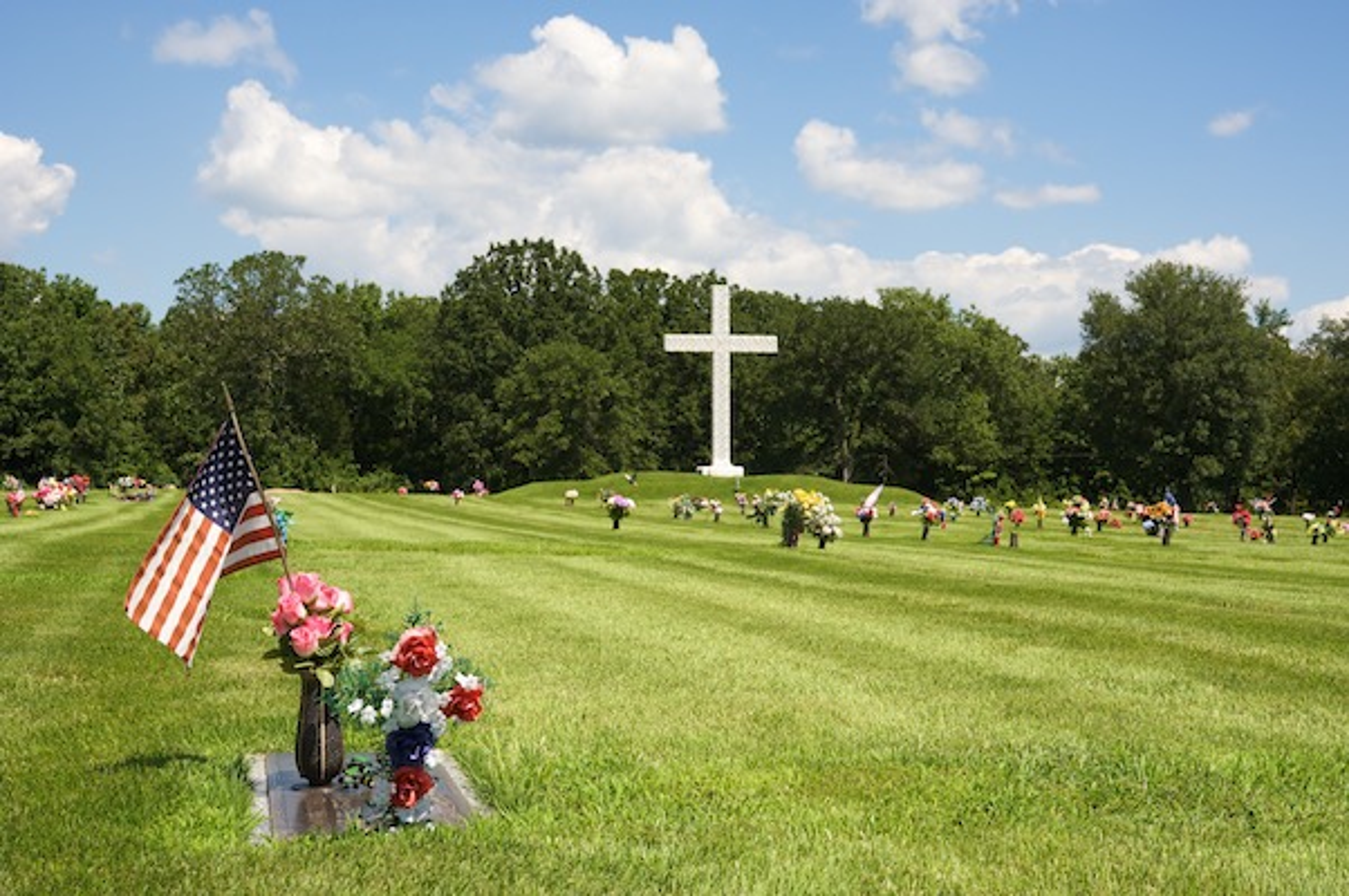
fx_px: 2246
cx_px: 674
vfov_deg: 22.6
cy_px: 448
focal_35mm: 60
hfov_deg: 33.4
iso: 400
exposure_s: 1/320
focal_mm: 60
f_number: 16
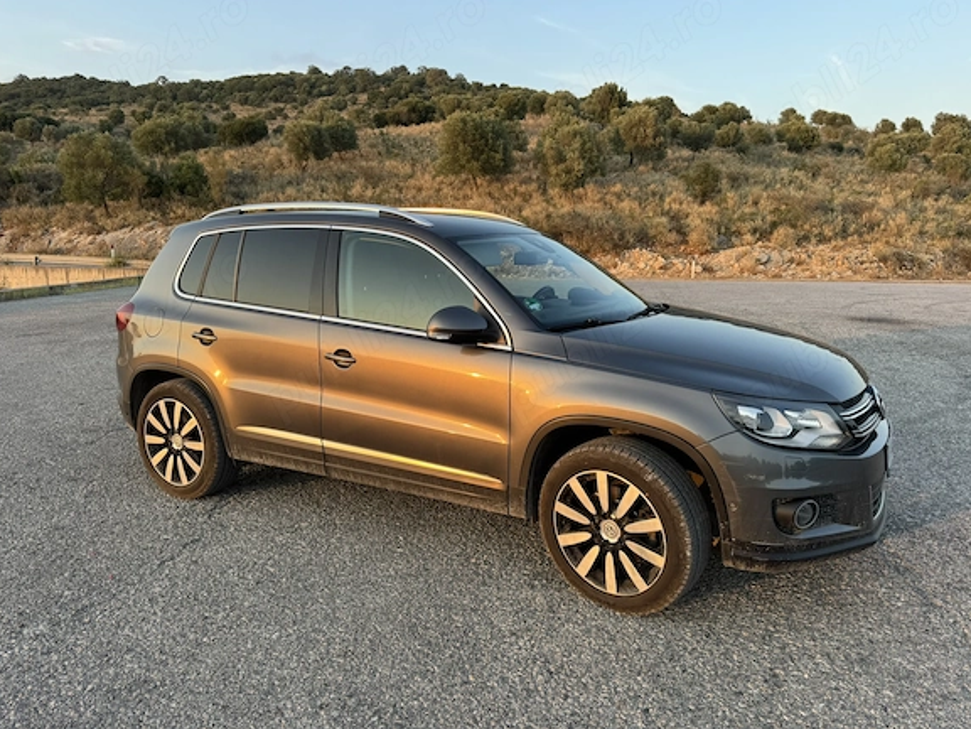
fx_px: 701
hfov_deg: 69.4
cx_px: 494
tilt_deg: -7.3
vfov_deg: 54.9
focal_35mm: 25
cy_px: 351
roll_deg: -0.5
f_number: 1.78
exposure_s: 1/345
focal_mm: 6.76
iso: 80
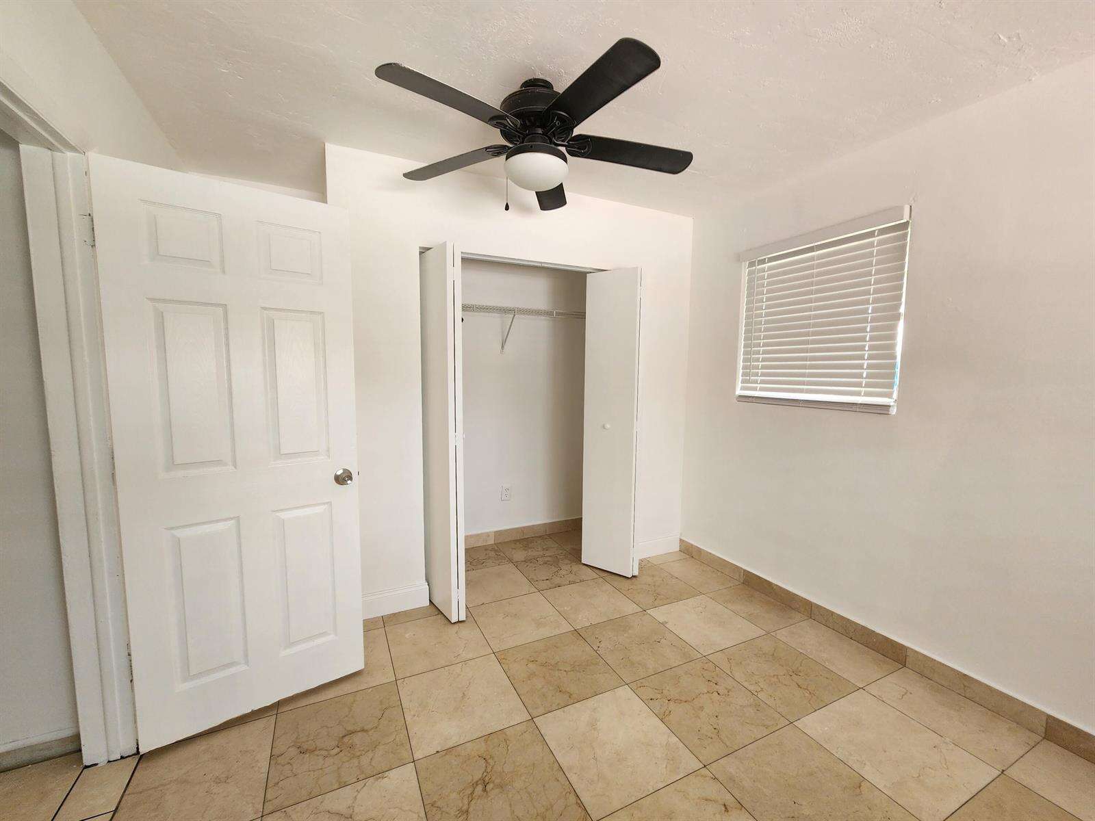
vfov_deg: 89.9
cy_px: 410
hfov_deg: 106.2
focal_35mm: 13
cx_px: 548
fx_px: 411
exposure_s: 1/60
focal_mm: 2.2
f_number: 2.2
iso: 100
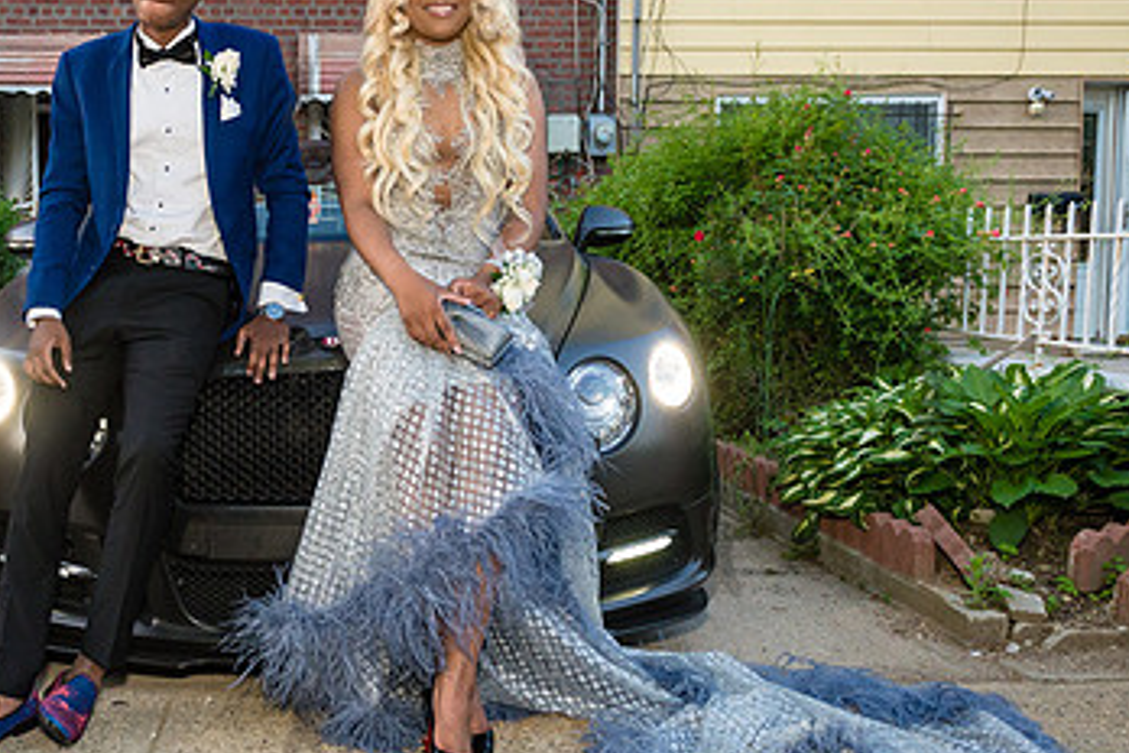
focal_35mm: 40
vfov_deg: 33.4
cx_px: 302
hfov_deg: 46.9
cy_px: 385
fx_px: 1254
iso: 2000
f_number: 4.5
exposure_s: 1/320
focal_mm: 24
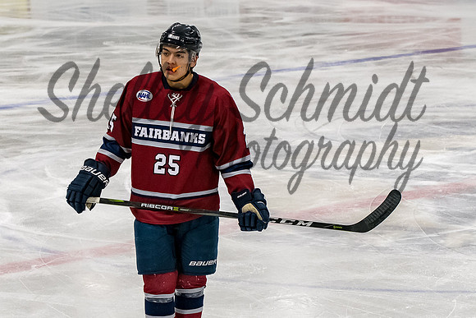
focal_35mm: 153
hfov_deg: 13.4
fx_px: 2025
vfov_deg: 9.0
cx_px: 174
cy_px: 148
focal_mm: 70
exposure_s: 1/800
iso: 3200
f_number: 4
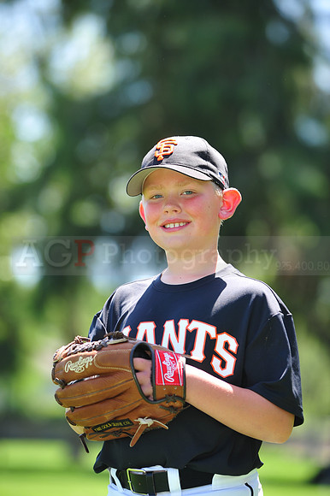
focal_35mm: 200
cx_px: 165
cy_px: 248
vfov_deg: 10.3
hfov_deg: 6.9
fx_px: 2753
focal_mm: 200
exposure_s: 1/320
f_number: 4.5
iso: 200
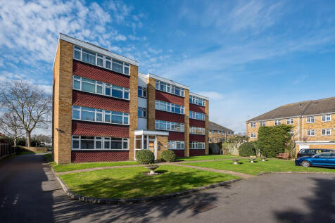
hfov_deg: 96.8
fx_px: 149
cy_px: 112
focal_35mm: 16
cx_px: 168
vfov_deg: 73.7
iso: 400
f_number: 6.3
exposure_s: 1/1600
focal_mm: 16
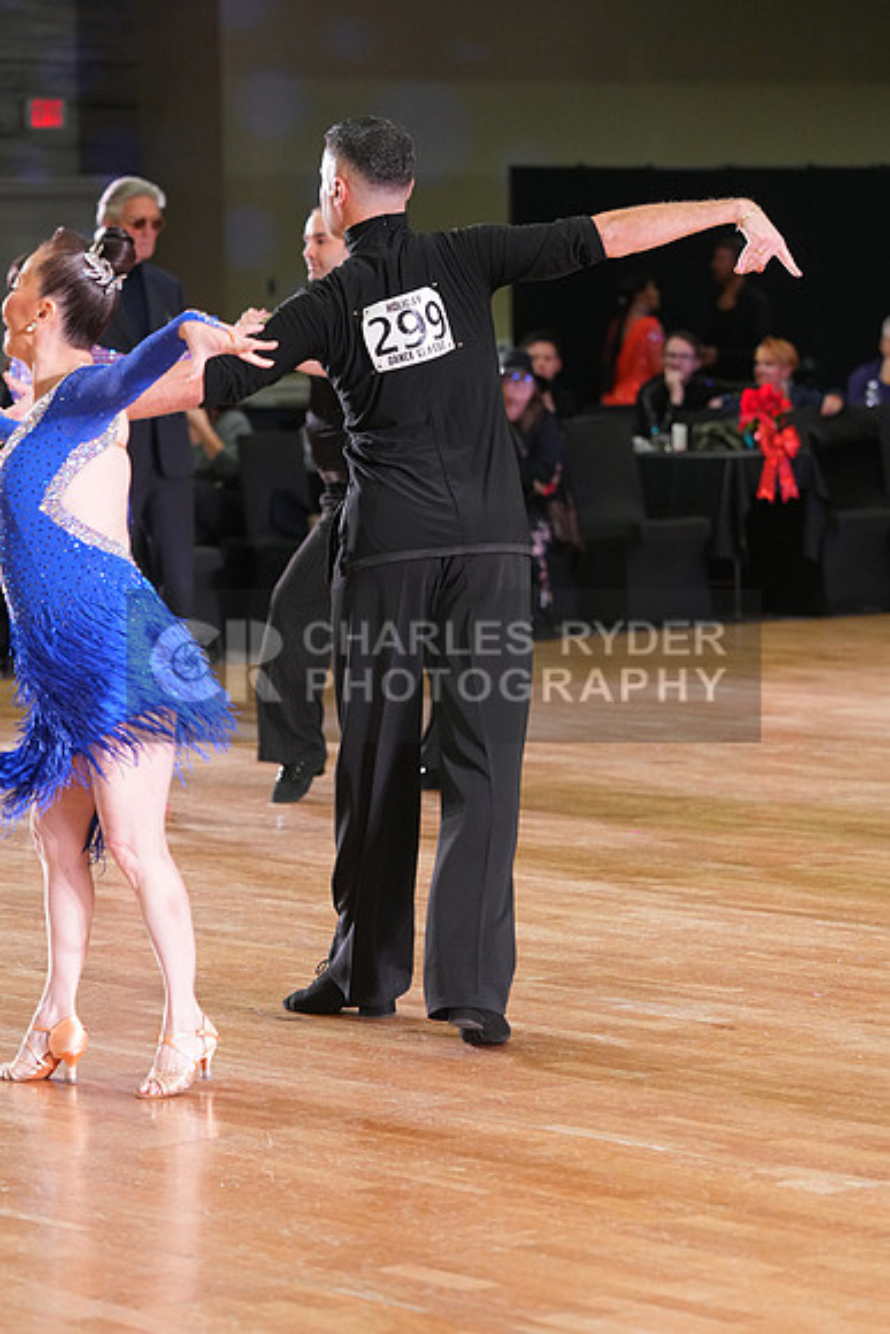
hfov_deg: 10.5
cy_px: 667
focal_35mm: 131
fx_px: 4855
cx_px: 445
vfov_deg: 15.6
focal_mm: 131
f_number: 4
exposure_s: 1/200
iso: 2500
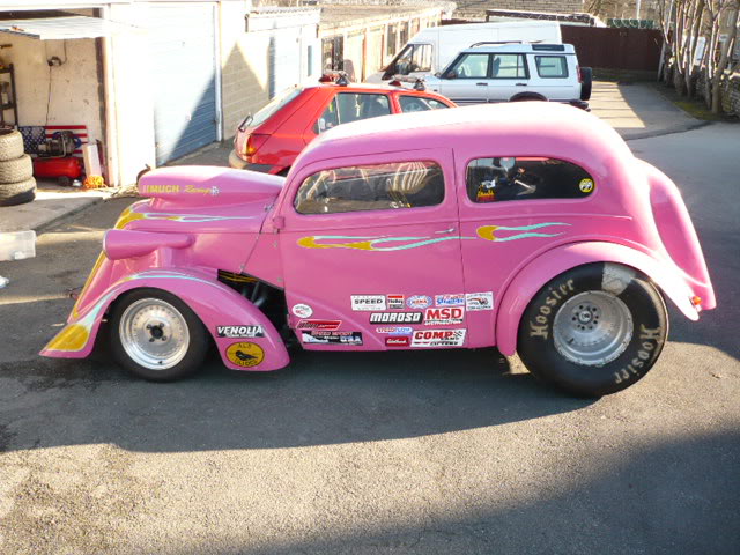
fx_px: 770
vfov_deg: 39.7
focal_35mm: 36
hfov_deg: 51.4
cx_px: 370
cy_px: 278
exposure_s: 1/160
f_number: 2.8
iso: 100
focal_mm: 5.8
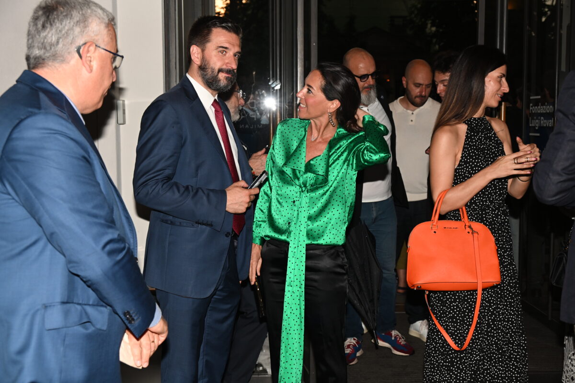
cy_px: 192
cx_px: 288
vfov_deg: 29.2
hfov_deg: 42.7
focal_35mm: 46
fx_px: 735
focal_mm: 46
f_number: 5.6
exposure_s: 1/200
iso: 400
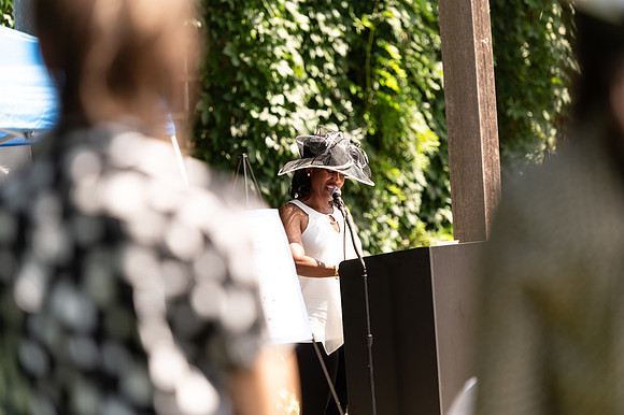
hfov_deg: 12.1
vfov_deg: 8.1
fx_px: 2945
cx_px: 312
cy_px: 208
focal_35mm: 170
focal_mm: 170
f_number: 2.8
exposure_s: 1/640
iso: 100
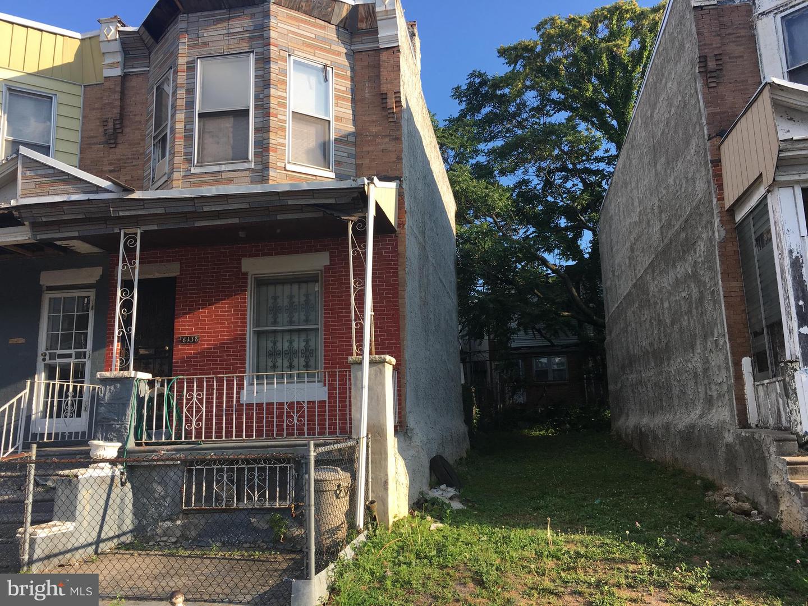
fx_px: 677
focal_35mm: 29
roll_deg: +1.3
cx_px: 404
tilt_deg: +9.8
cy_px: 303
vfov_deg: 48.2
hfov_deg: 61.7
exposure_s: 1/553
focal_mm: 4.15
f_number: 2.2
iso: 25
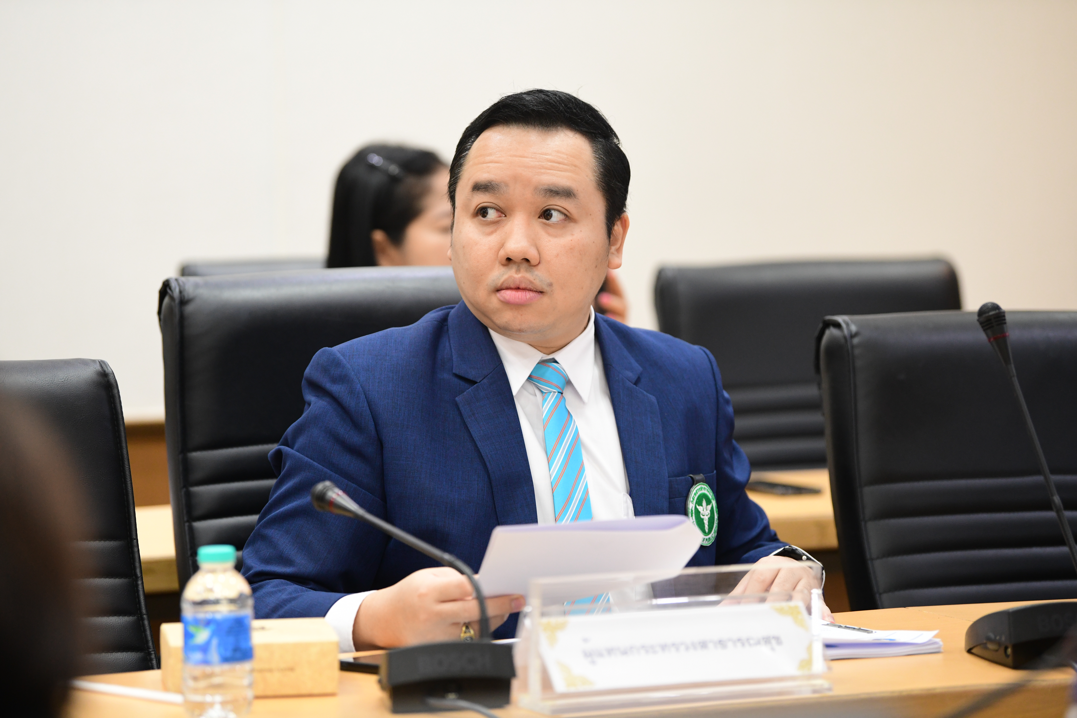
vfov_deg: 10.2
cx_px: 538
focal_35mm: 135
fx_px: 4038
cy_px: 359
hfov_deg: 15.2
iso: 1600
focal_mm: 135
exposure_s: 1/160
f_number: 2.8
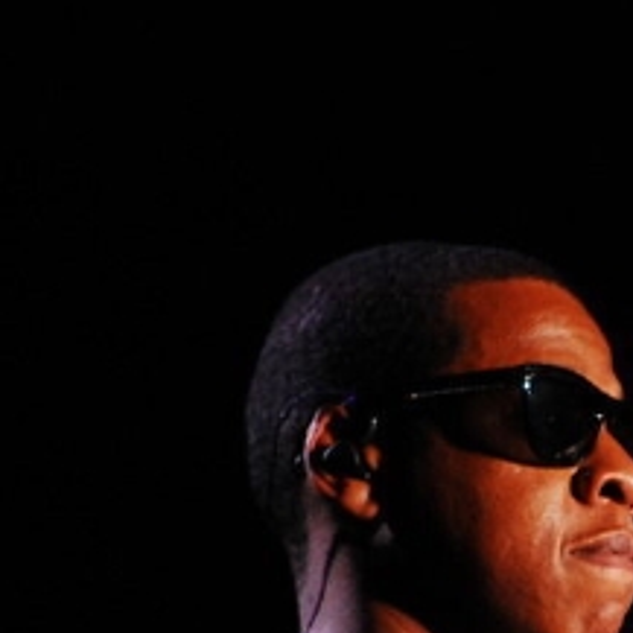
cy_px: 556
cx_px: 764
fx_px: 14585
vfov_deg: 2.5
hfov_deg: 2.5
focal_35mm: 705
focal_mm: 200
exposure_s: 1/60
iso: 800
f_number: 5.6
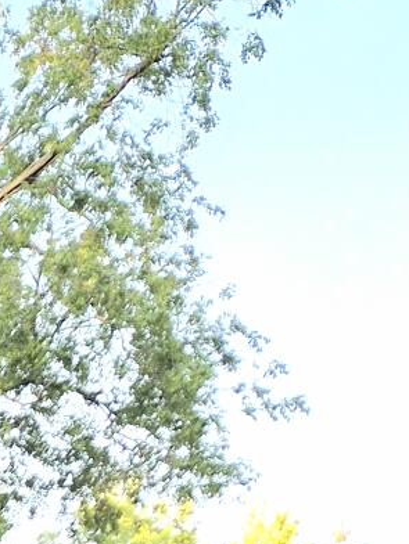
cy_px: 1195
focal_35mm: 117
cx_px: -604
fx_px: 1842
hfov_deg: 10.7
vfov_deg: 13.5
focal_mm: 5.4
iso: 50
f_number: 1.8
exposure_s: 1/370
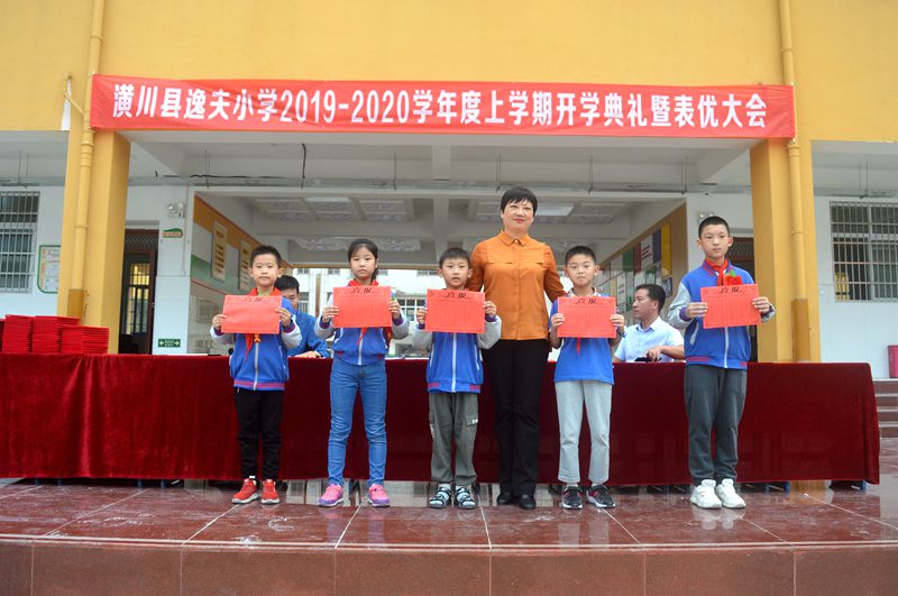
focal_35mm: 30
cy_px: 298
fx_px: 747
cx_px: 449
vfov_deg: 43.5
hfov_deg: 62.0
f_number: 5.6
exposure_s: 1/125
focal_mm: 20
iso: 125
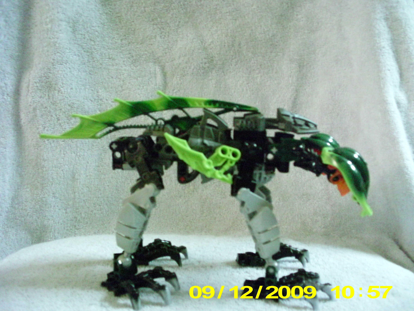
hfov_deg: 49.0
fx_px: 454
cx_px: 207
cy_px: 156
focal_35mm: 38
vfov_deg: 37.7
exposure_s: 1/13
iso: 1600
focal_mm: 6.3
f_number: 3.1
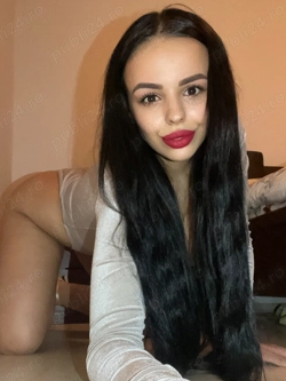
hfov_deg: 39.6
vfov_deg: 51.0
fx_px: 396
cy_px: 227
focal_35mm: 36
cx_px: 127
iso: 800
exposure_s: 1/17
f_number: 2.2
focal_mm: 2.71
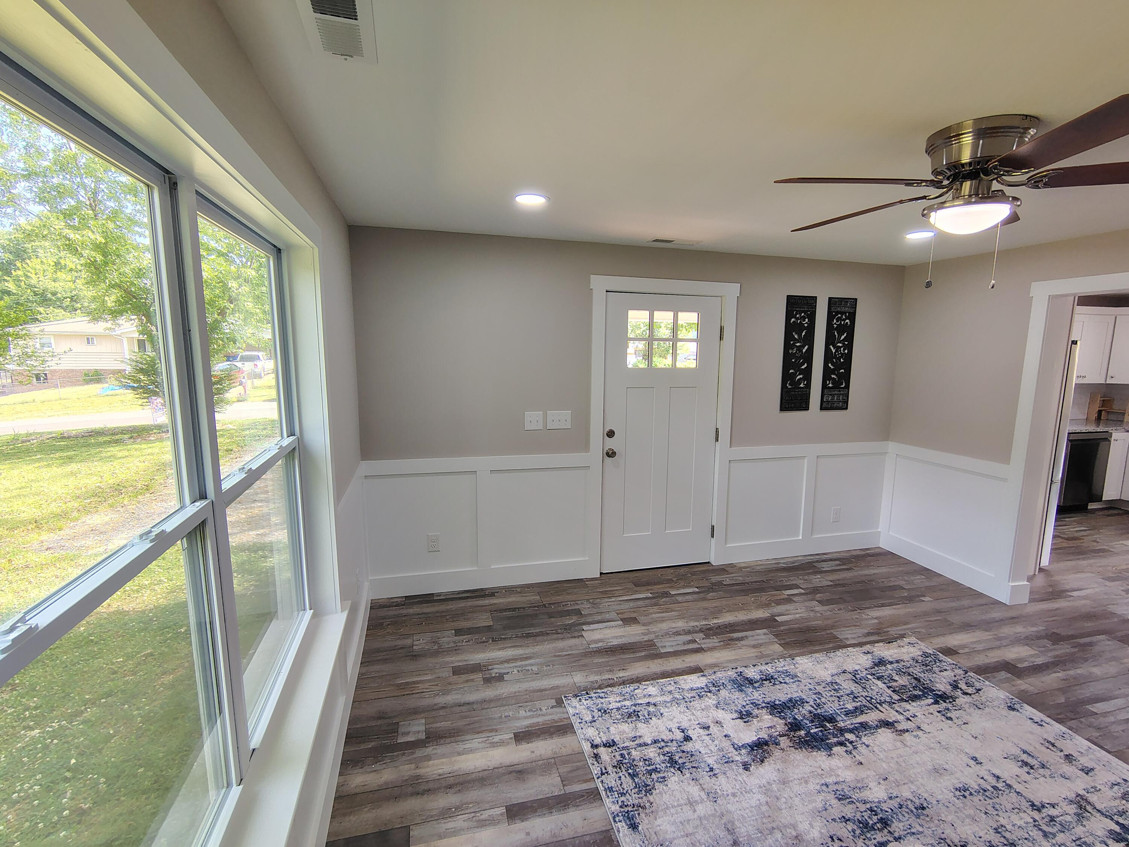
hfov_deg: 94.5
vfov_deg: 78.1
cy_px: 424
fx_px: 522
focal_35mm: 16
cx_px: 564
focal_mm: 2.13
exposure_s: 1/60
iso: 189
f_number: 2.2
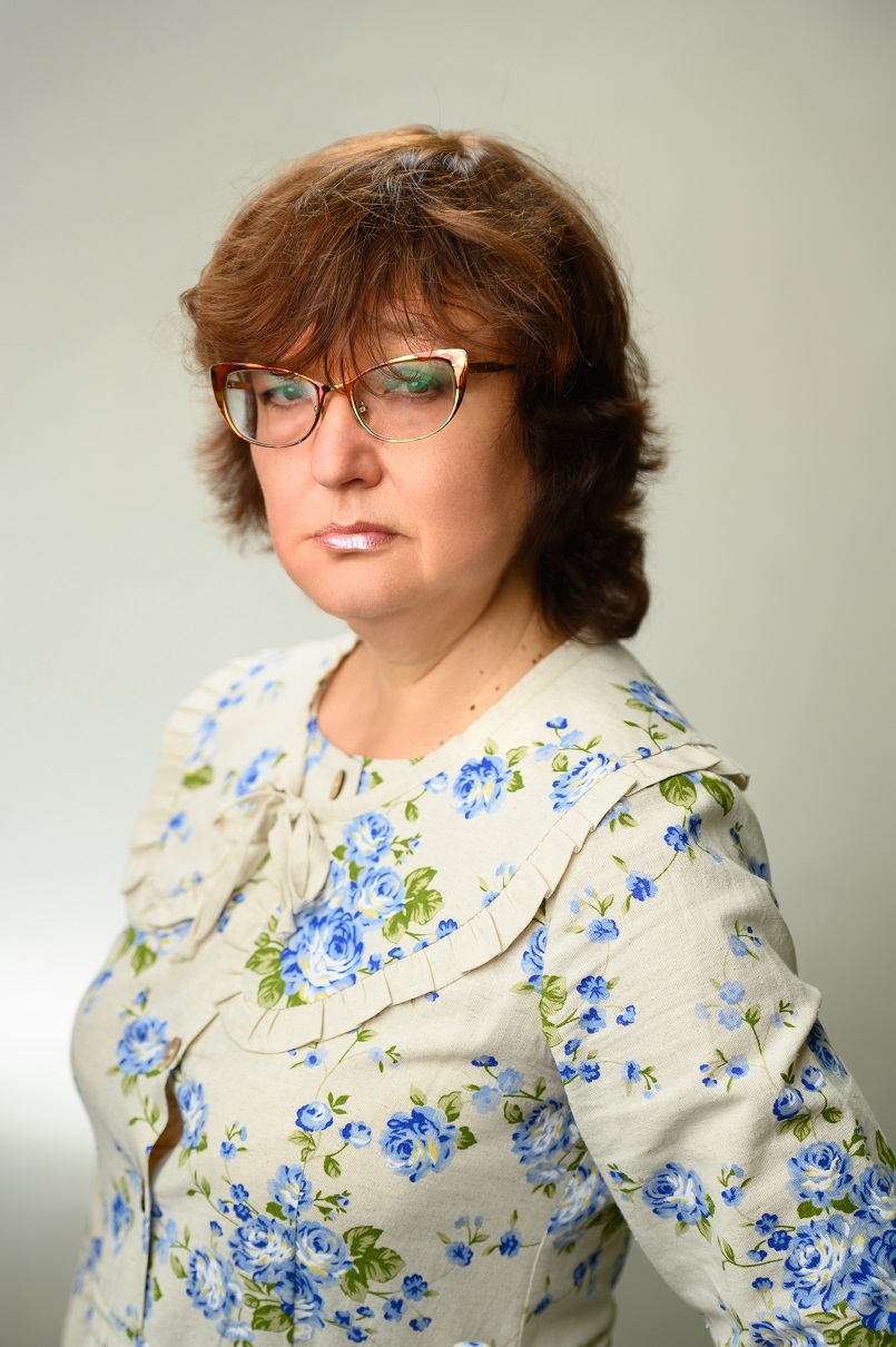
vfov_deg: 28.9
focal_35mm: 70
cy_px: 674
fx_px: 2617
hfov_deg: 19.4
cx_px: 448
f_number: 2.8
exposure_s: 1/200
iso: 100
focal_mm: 70
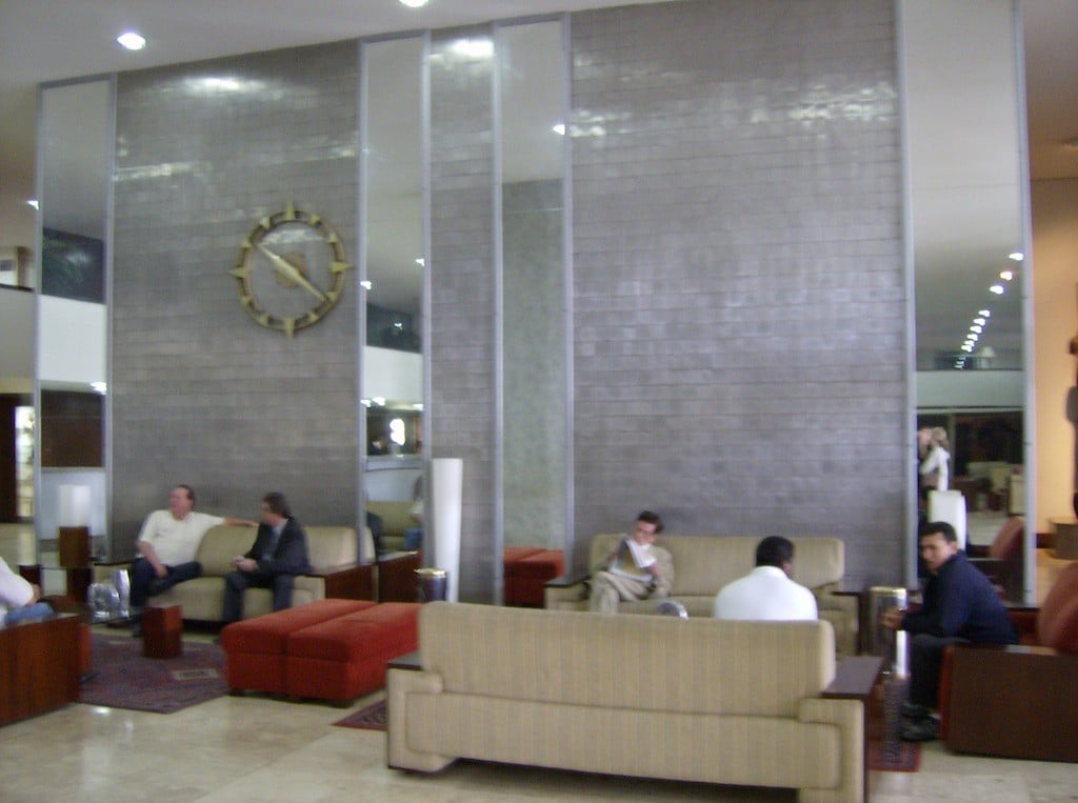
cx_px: 539
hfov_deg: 51.5
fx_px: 1118
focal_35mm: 36
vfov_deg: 39.5
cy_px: 402
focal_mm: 6
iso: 200
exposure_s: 1/5.02
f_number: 2.8
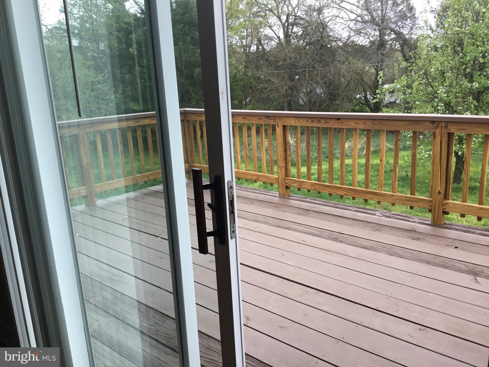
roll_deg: +2.6
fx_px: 438
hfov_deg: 58.4
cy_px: 184
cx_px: 244
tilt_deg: -14.9
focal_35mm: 31
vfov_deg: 45.4
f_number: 2.4
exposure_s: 1/120
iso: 32
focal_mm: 3.3
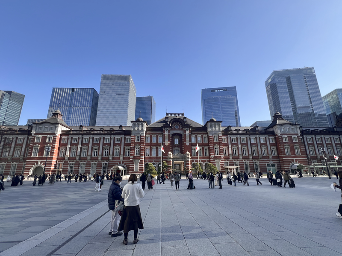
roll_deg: +0.2
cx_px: 171
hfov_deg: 106.2
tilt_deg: +13.8
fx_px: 128
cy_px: 128
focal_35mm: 13
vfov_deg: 89.9
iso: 32
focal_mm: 1.57
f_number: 1.8
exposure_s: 1/595
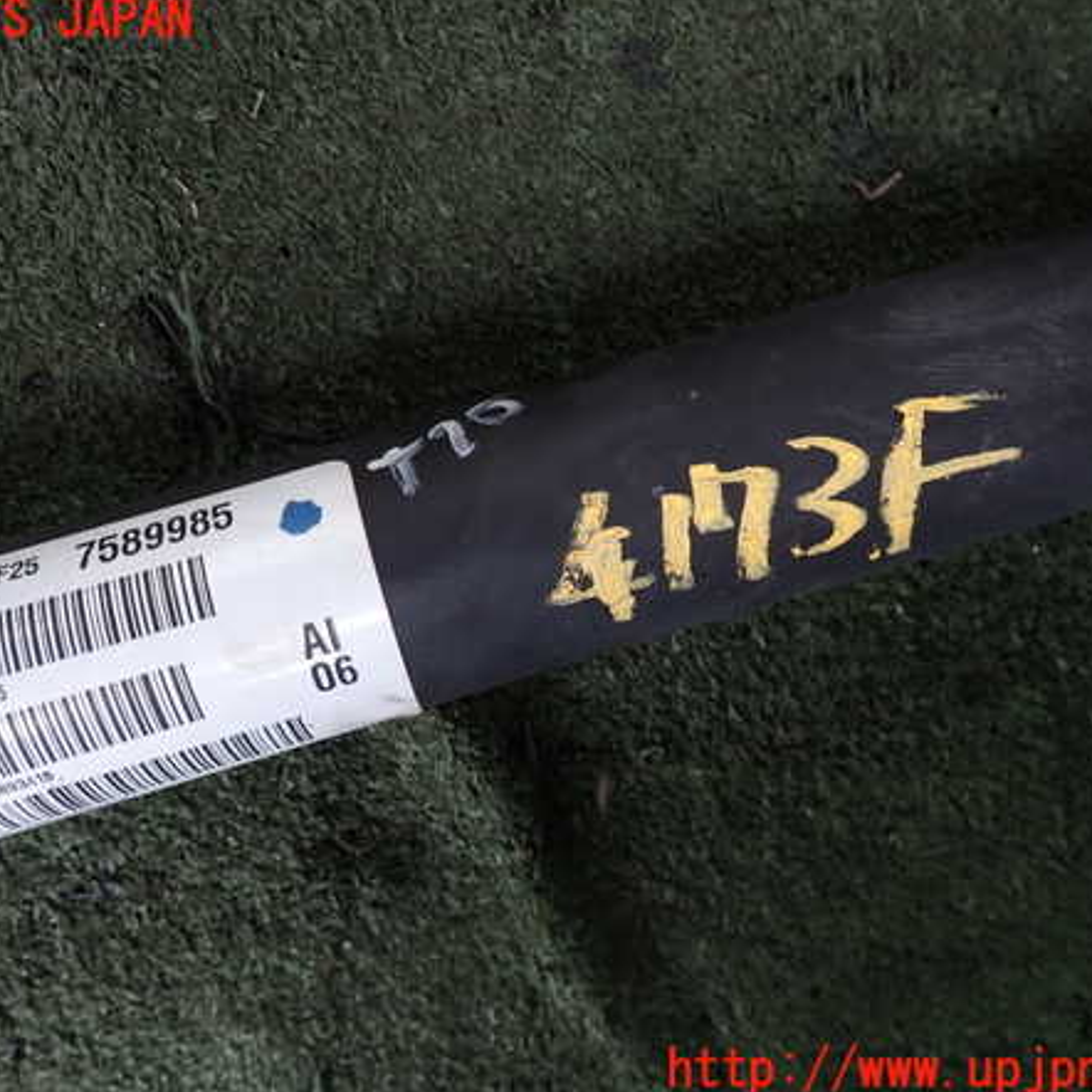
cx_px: 484
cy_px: 546
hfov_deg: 53.9
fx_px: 1071
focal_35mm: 30
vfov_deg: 54.0
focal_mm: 4.5
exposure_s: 1/100
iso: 100
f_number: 2.8
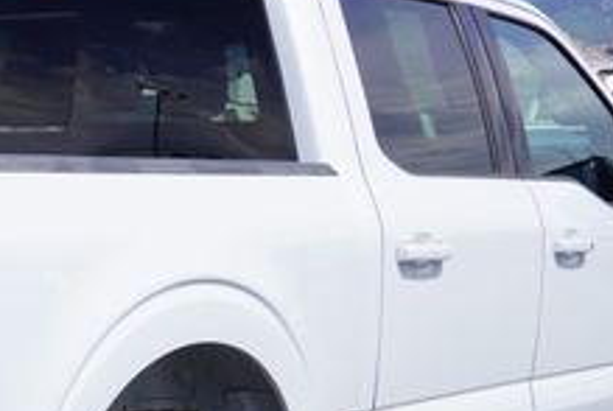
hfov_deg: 18.7
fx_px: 1792
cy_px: 422
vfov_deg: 12.9
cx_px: -50
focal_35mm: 105
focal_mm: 24
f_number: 8
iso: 100
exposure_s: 1/250
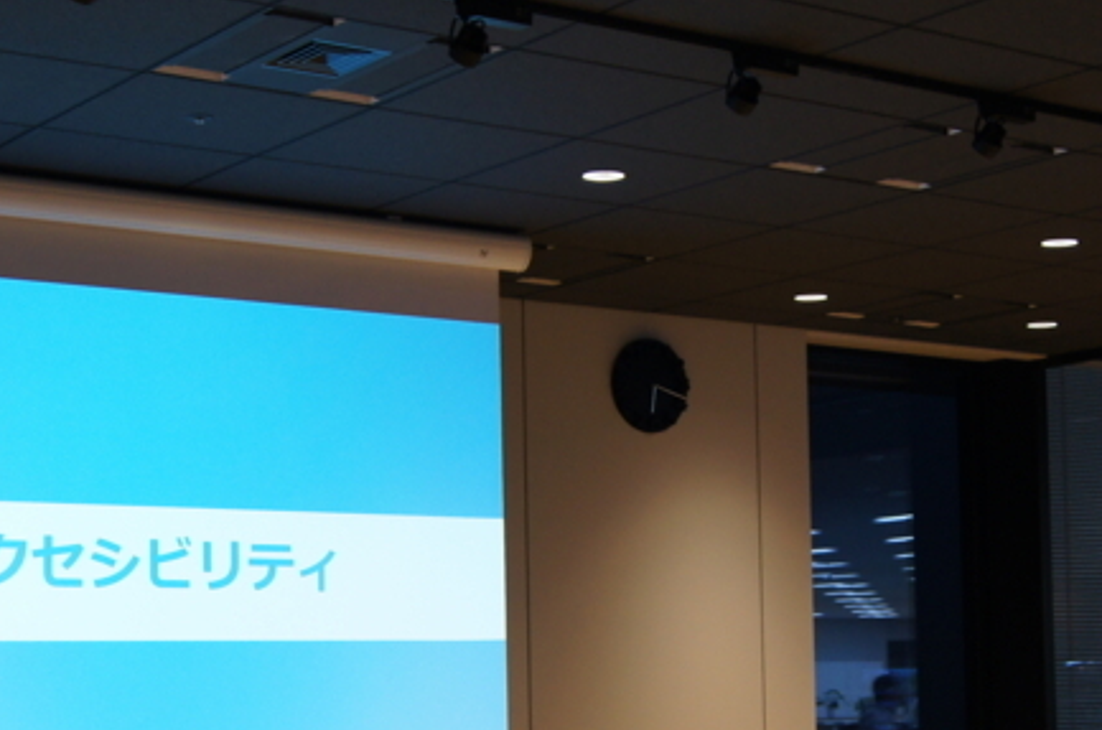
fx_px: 2169
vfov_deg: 19.0
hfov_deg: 28.4
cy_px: 567
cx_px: 654
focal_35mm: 71
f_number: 4
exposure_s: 1/40
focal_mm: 20
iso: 400
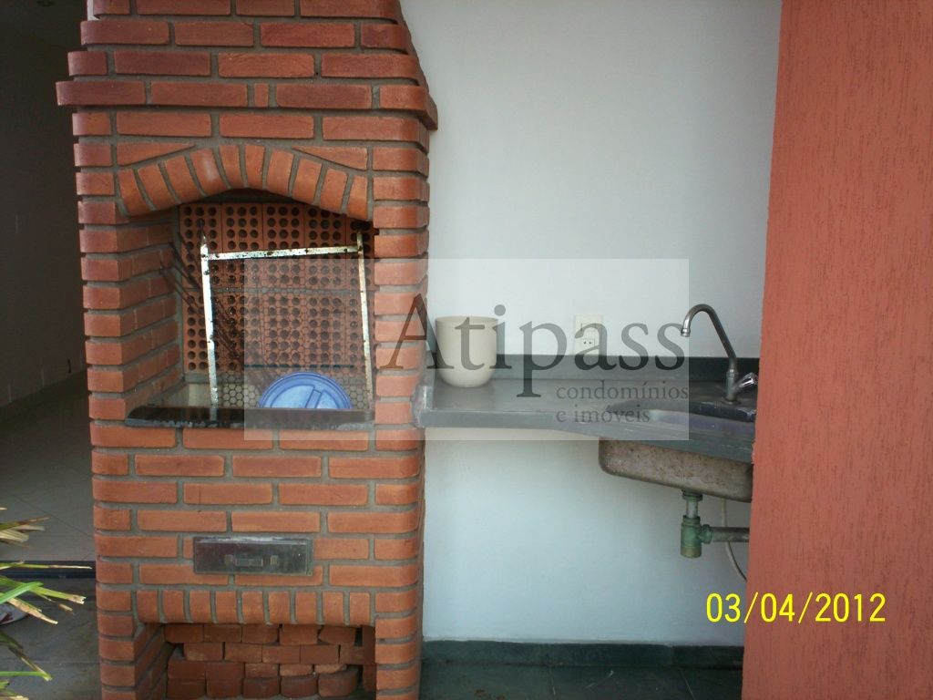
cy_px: 350
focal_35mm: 36
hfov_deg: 51.4
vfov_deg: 39.7
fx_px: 970
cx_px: 466
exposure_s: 1/124
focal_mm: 6
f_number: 4.5
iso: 100
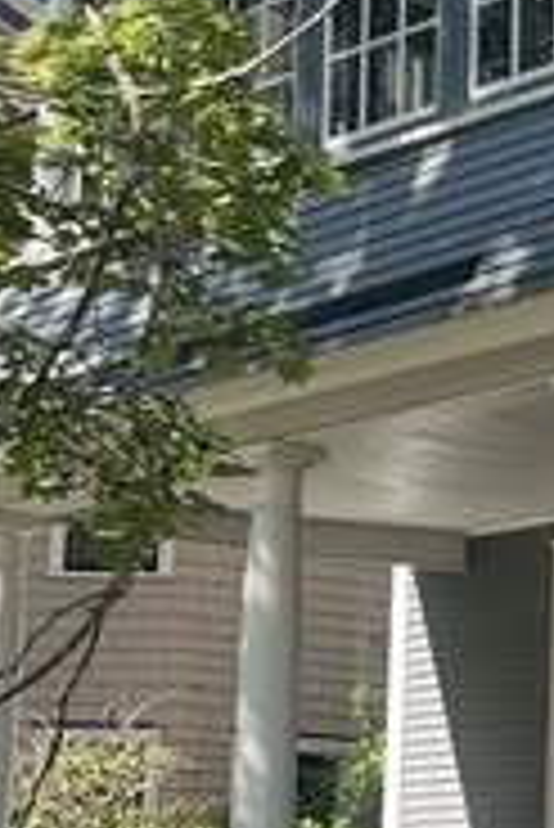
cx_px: 752
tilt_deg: +11.2
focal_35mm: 113
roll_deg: -0.2
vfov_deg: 18.1
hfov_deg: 11.8
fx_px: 2603
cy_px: 432
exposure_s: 1/917
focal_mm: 5.7
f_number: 1.5
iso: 50
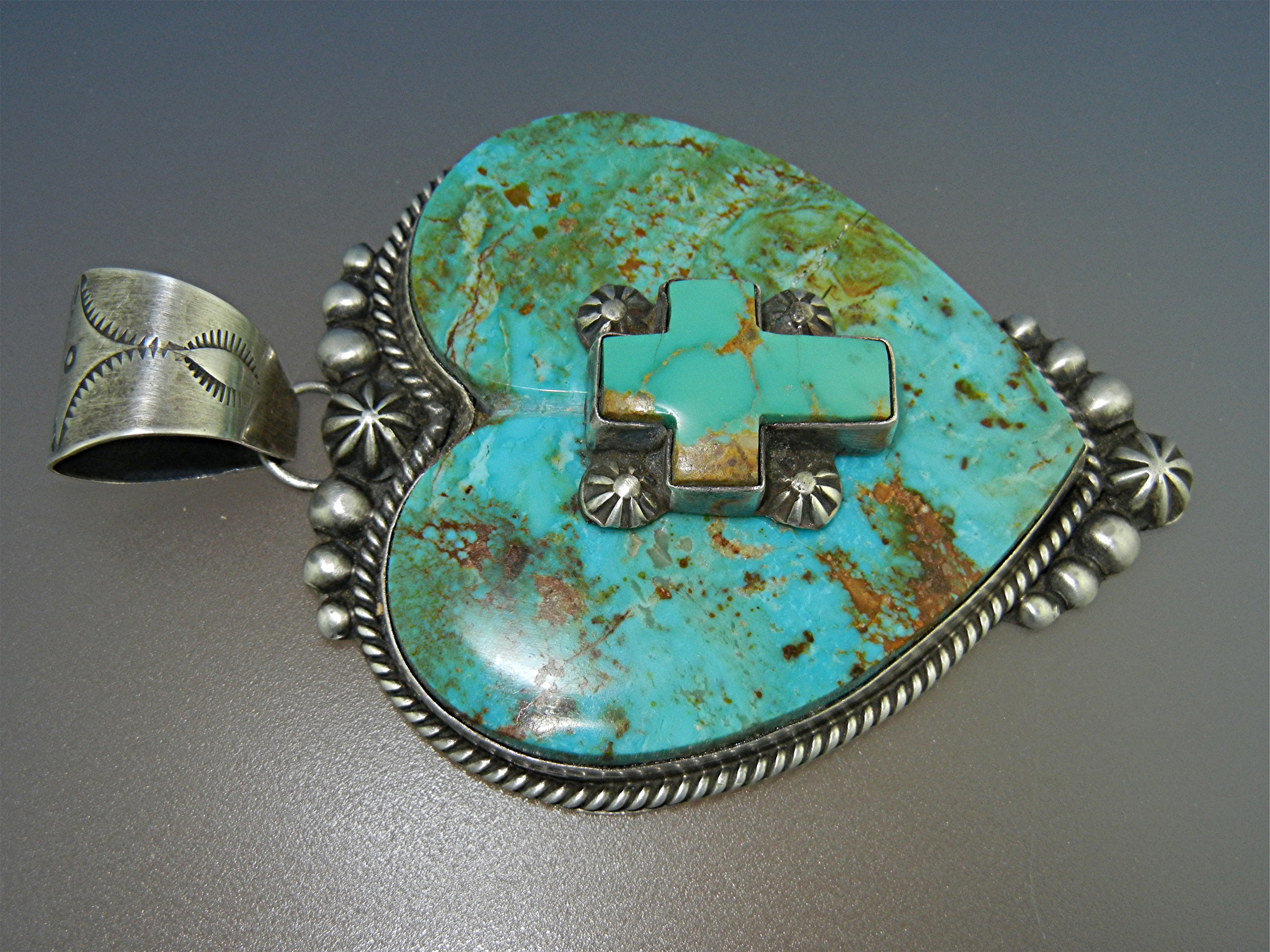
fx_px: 2165
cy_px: 476
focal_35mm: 59
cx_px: 635
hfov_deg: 32.7
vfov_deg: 24.8
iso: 200
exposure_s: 1/30
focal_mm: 10.6
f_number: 4
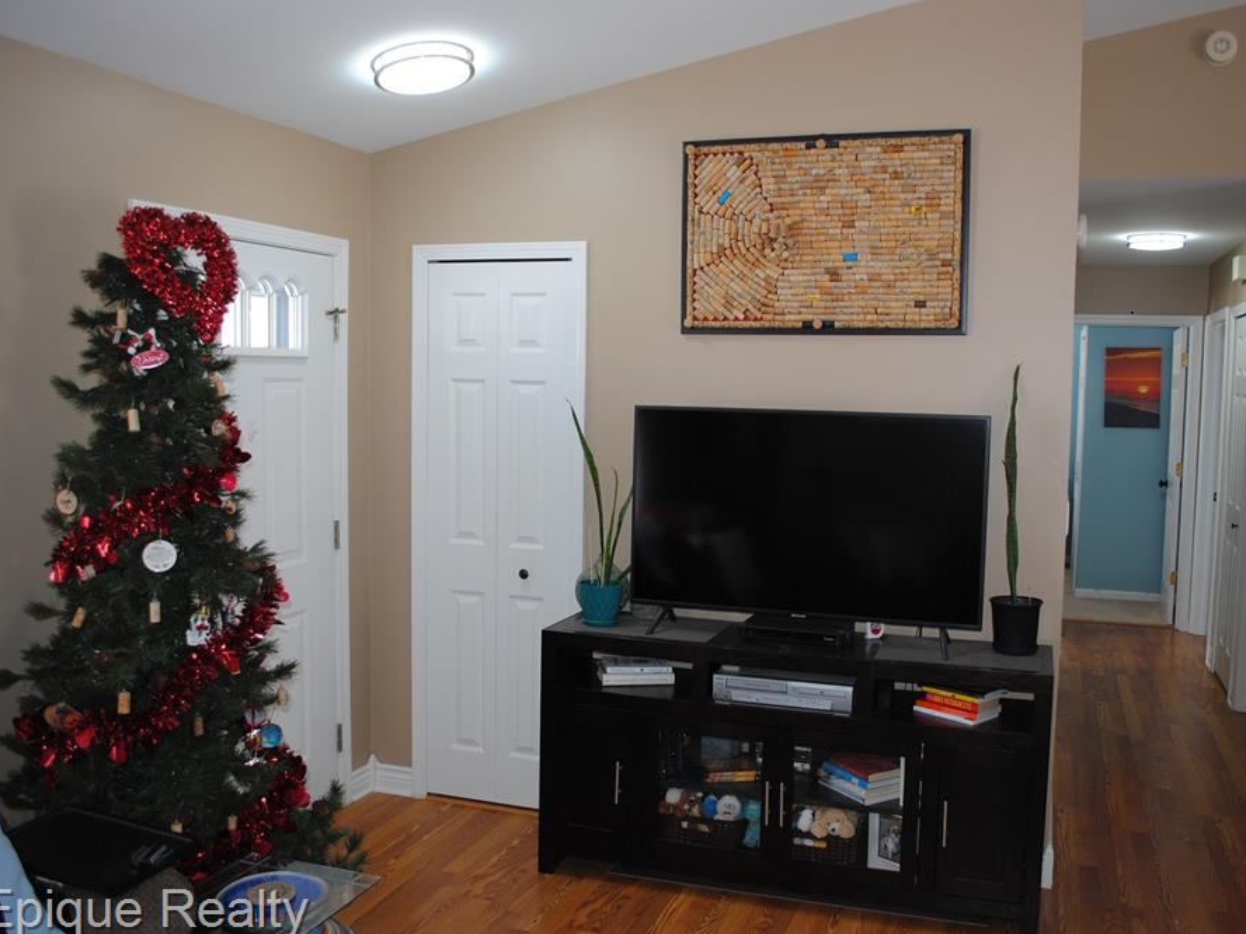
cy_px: 466
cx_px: 689
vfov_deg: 46.8
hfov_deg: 59.8
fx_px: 1080
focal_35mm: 30
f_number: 3.5
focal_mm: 18
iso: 200
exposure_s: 1/60
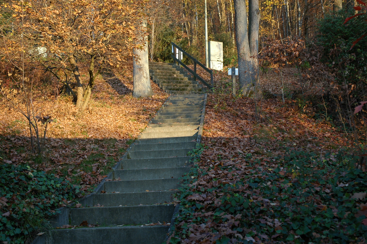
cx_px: 184
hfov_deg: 37.9
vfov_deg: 25.7
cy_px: 122
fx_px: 535
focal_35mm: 52
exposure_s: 1/60
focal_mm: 35
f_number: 7.1
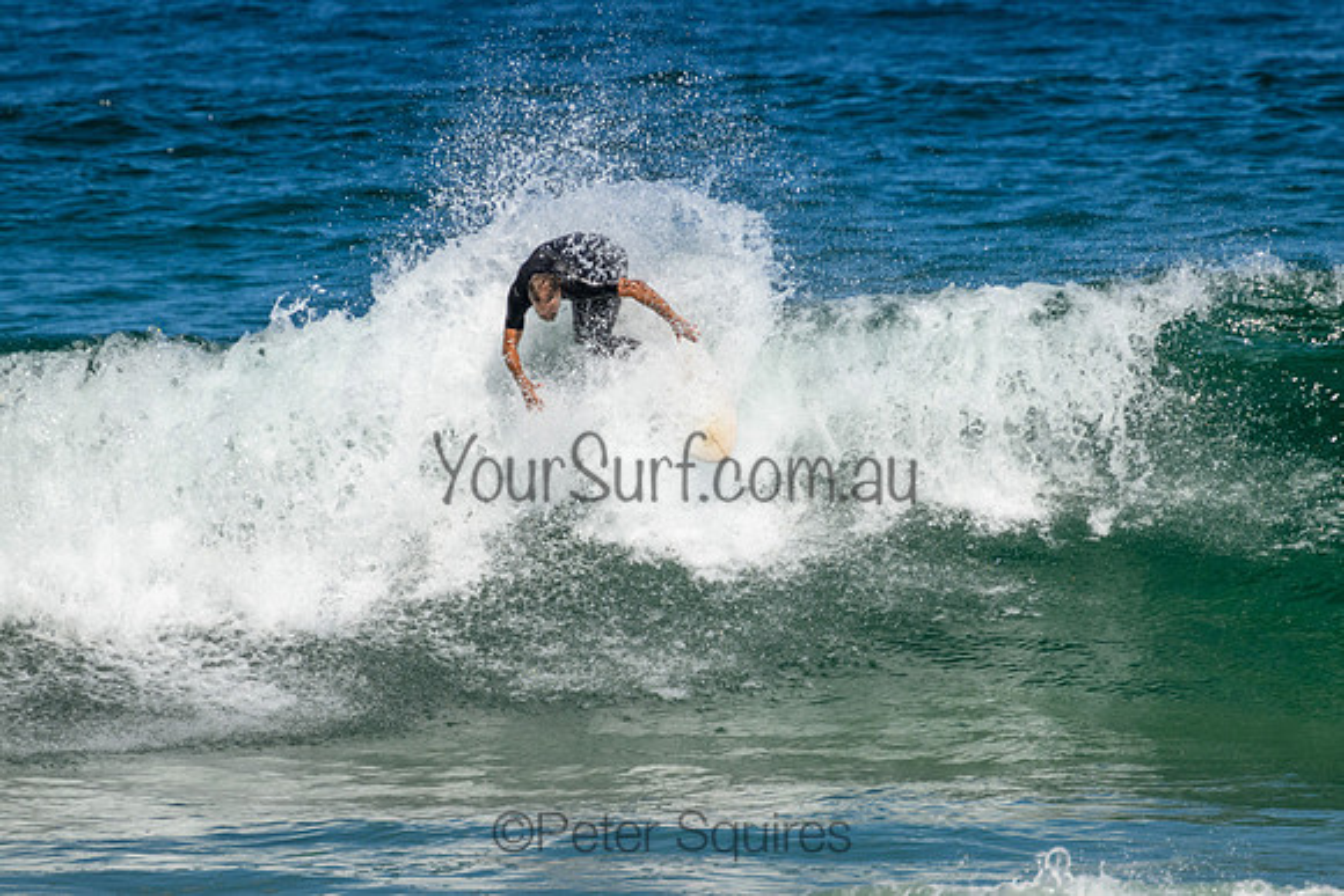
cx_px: 728
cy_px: 483
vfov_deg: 1.5
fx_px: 34366
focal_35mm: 920
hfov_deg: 2.2
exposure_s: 1/2000
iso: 800
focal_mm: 800
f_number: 11
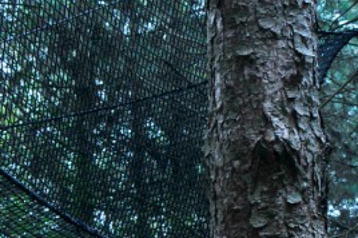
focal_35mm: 201
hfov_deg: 9.7
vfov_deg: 6.8
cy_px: 168
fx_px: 1996
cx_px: -285
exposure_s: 10
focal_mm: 35
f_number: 10
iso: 200
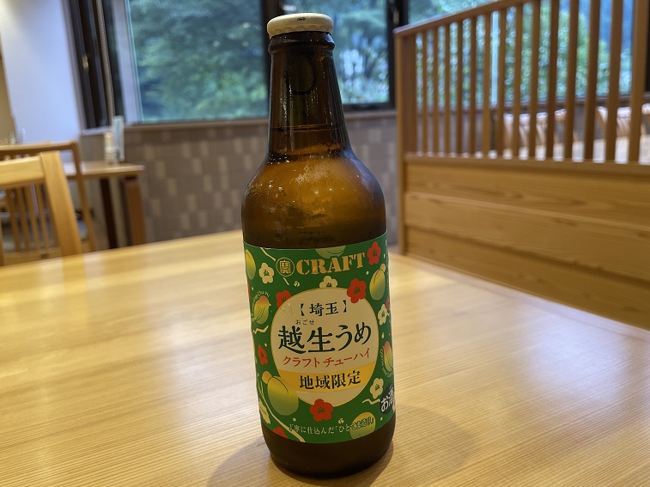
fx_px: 526
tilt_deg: -13.0
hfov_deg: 63.4
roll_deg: +2.9
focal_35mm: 28
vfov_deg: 49.7
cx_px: 310
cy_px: 241
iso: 80
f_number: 1.6
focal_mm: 4.2
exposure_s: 1/100
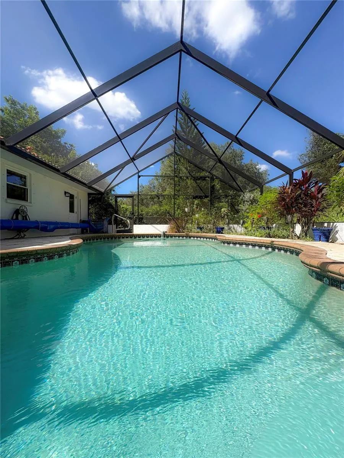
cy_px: 229
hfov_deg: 85.7
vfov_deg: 102.1
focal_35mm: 14
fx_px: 186
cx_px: 172
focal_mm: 2.22
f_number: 2.2
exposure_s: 1/1110
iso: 50
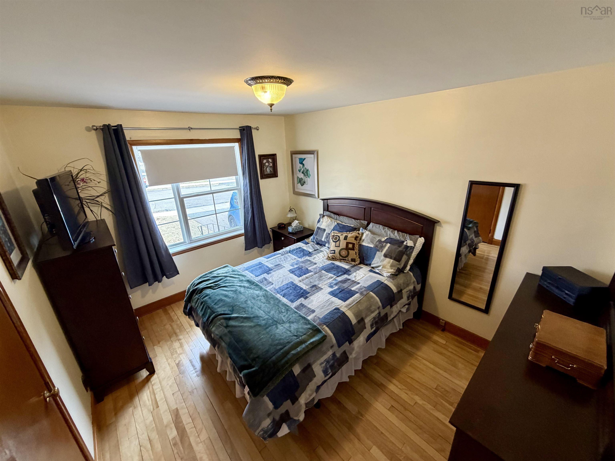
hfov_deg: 102.1
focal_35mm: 14
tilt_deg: -17.8
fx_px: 249
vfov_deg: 85.7
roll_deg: +2.4
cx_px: 308
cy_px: 230
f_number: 2.2
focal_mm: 2.22
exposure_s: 1/60
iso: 250
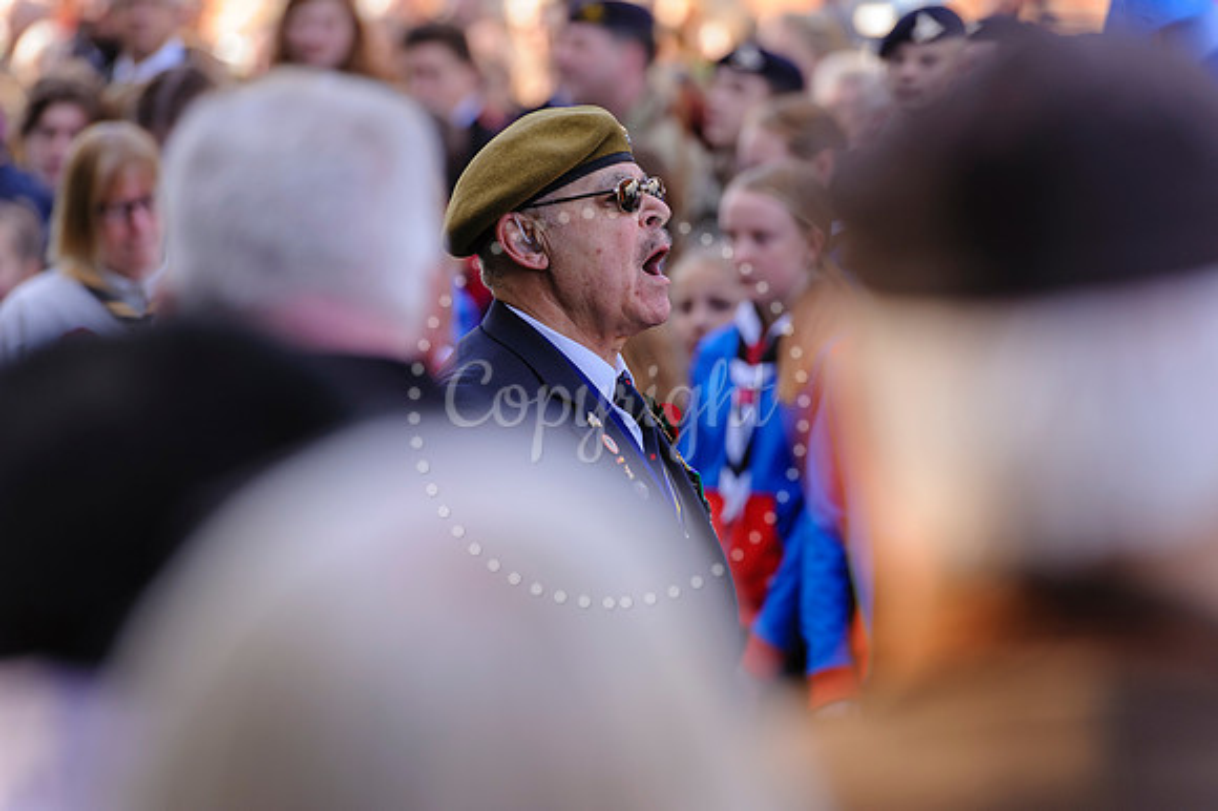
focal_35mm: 200
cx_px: 609
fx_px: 6763
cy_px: 406
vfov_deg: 6.9
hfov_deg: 10.3
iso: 400
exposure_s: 1/350
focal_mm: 200
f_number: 4.8
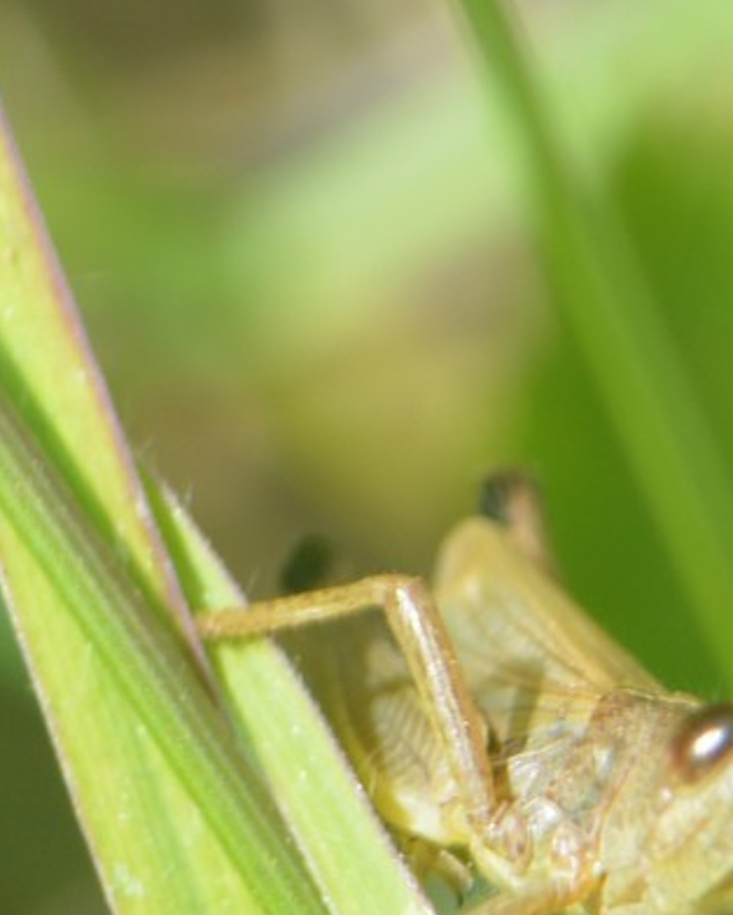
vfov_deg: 2.3
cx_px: 685
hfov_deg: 1.9
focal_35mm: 826
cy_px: 738
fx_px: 22382
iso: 200
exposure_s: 1/125
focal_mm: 240
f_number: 8
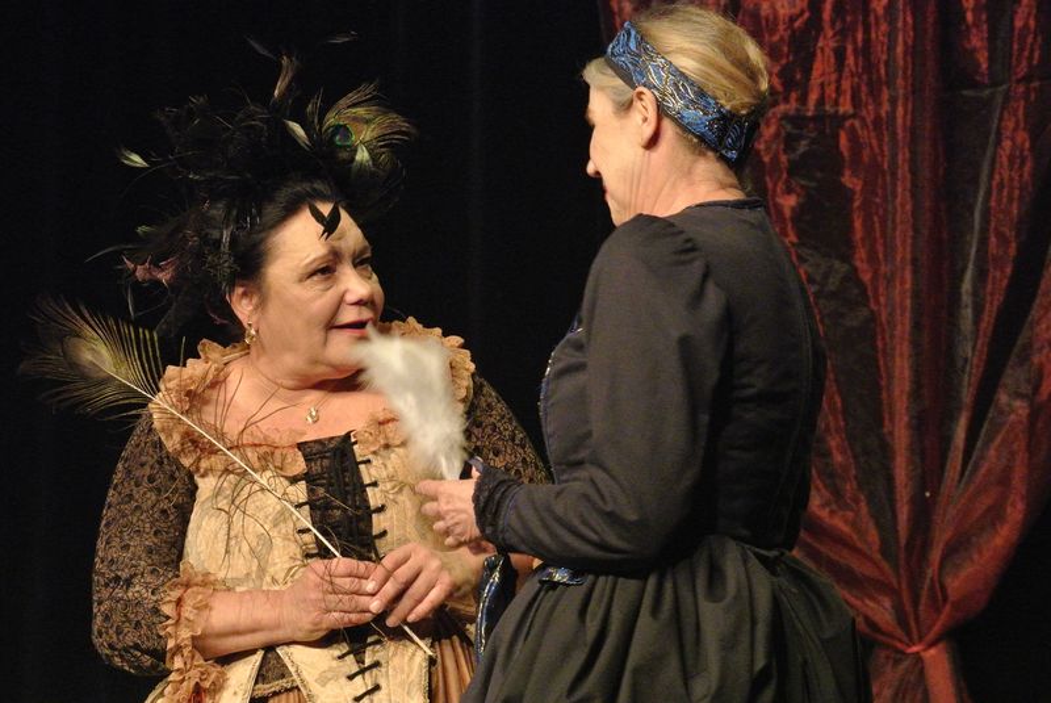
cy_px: 352
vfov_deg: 8.0
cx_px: 526
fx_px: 5026
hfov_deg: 11.9
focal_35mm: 172
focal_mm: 64
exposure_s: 1/80
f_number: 7.1
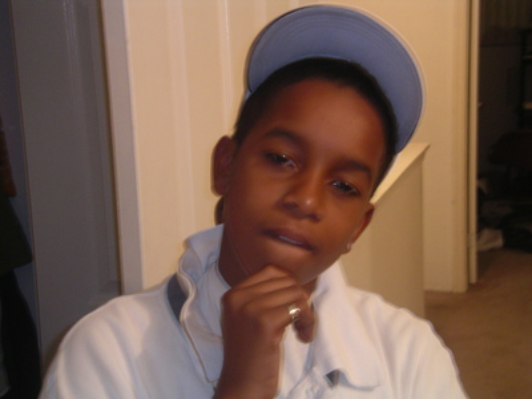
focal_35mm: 70
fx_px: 1076
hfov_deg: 27.8
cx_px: 266
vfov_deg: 21.0
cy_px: 200
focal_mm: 10.8
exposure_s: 1/4
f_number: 3.5
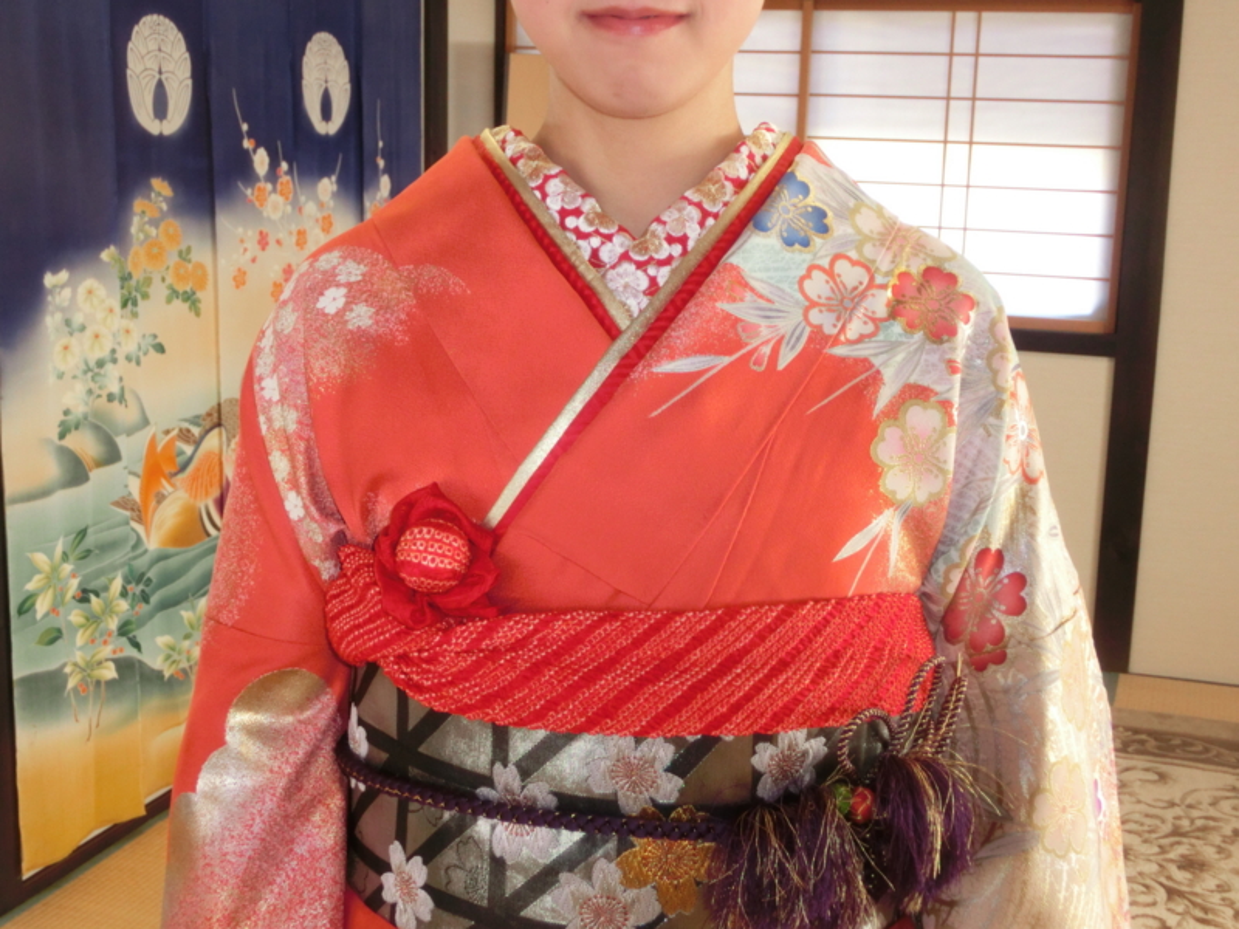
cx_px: 620
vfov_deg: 30.9
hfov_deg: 40.4
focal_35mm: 47
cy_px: 464
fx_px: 1682
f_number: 4.2
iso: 400
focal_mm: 8.29
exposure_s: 1/40
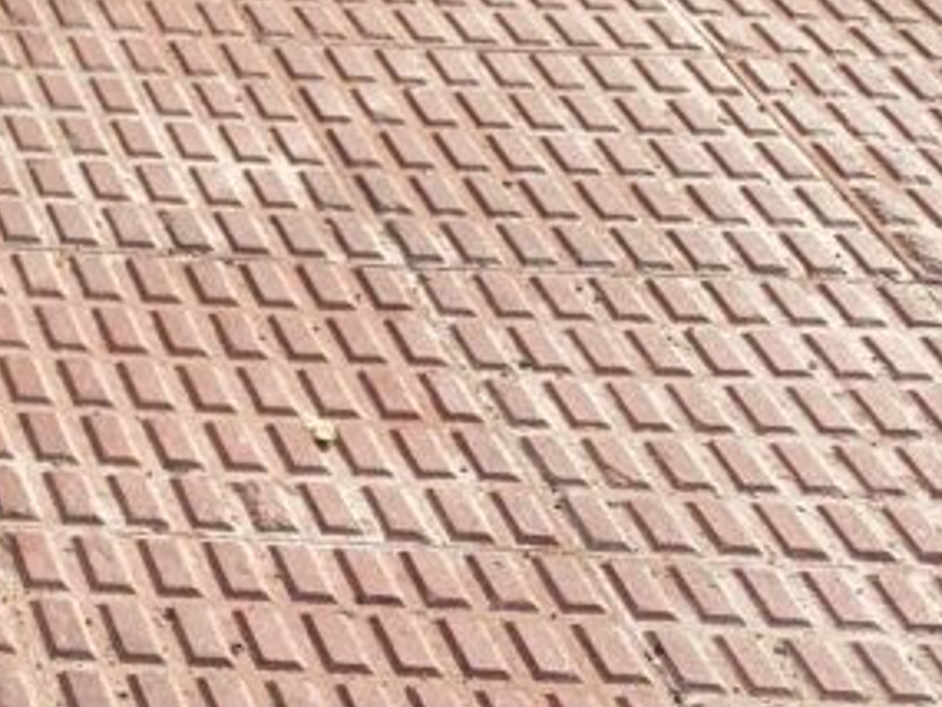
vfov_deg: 9.9
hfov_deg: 13.0
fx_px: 3512
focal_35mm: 129
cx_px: -1001
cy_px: -1060
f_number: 1.4
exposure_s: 1/4055
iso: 64
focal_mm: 6.5
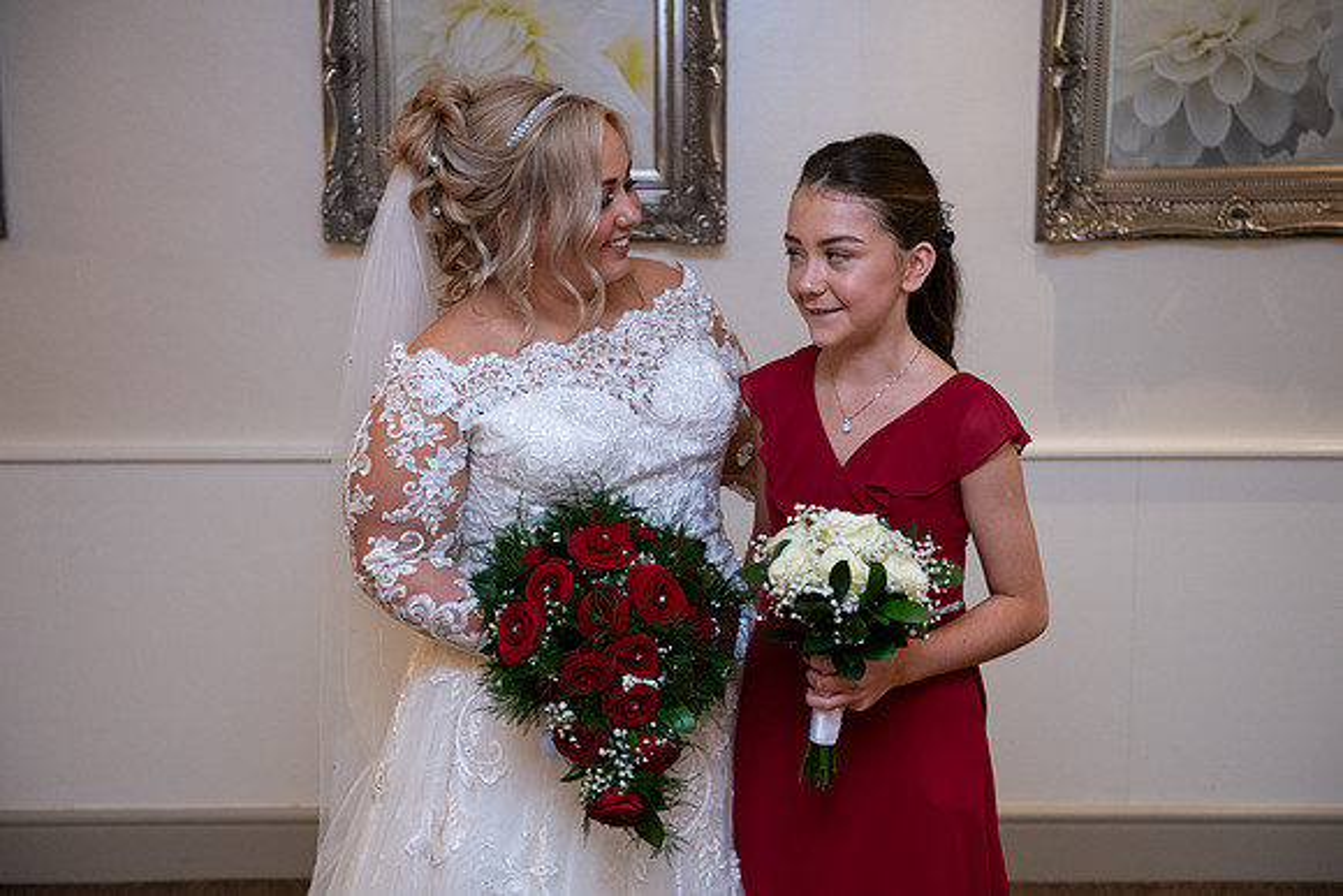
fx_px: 2090
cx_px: 672
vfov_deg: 24.2
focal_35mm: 56
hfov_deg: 35.6
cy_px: 448
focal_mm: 56
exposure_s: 1/160
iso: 1000
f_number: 3.5
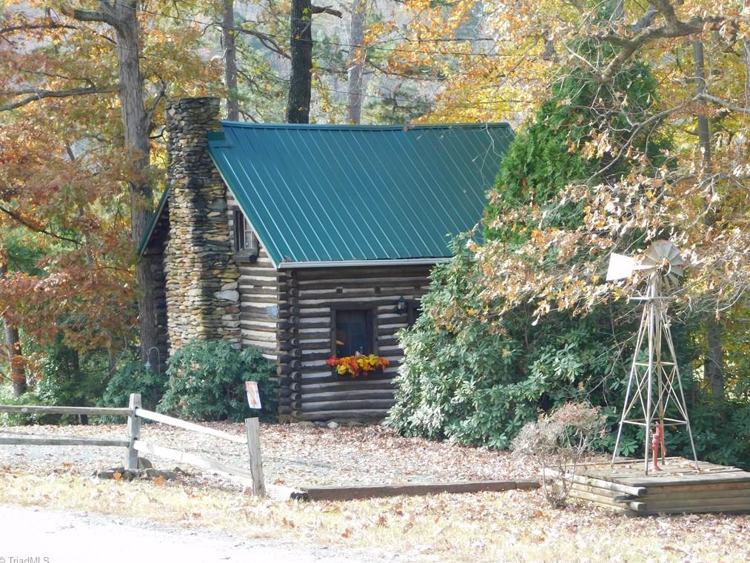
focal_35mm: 92
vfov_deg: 16.1
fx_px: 1994
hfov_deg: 21.3
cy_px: 282
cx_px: 374
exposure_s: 1/100
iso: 125
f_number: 4.5
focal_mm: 16.1
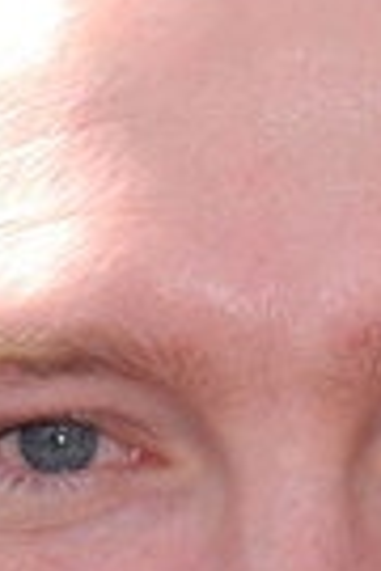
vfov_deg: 1.7
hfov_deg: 1.1
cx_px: 370
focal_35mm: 1226
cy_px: 740
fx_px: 19467
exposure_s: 1/200
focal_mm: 175
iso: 200
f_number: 8
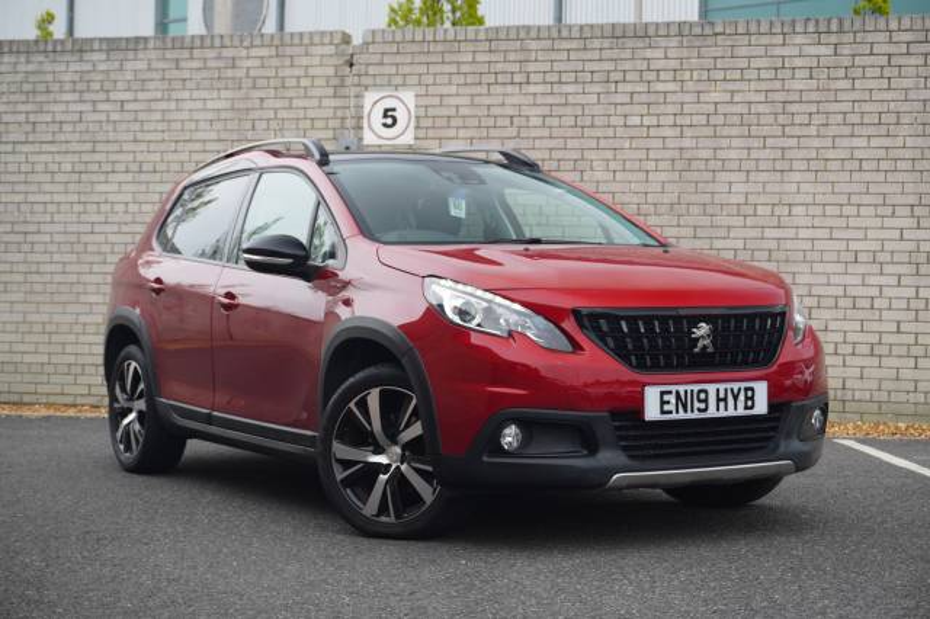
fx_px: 1588
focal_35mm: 62
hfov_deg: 32.6
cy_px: 310
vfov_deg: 22.1
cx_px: 465
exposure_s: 1/160
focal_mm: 41
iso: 200
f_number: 5.6
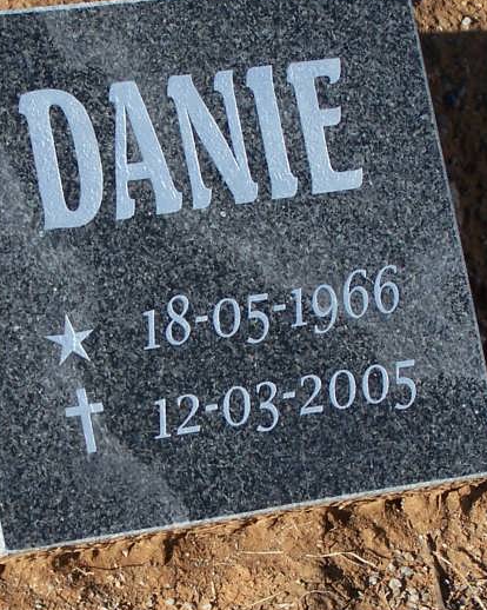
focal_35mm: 156
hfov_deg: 9.9
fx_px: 2812
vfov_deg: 12.4
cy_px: 399
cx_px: 188
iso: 80
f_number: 3.2
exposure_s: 1/1000
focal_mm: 11.5
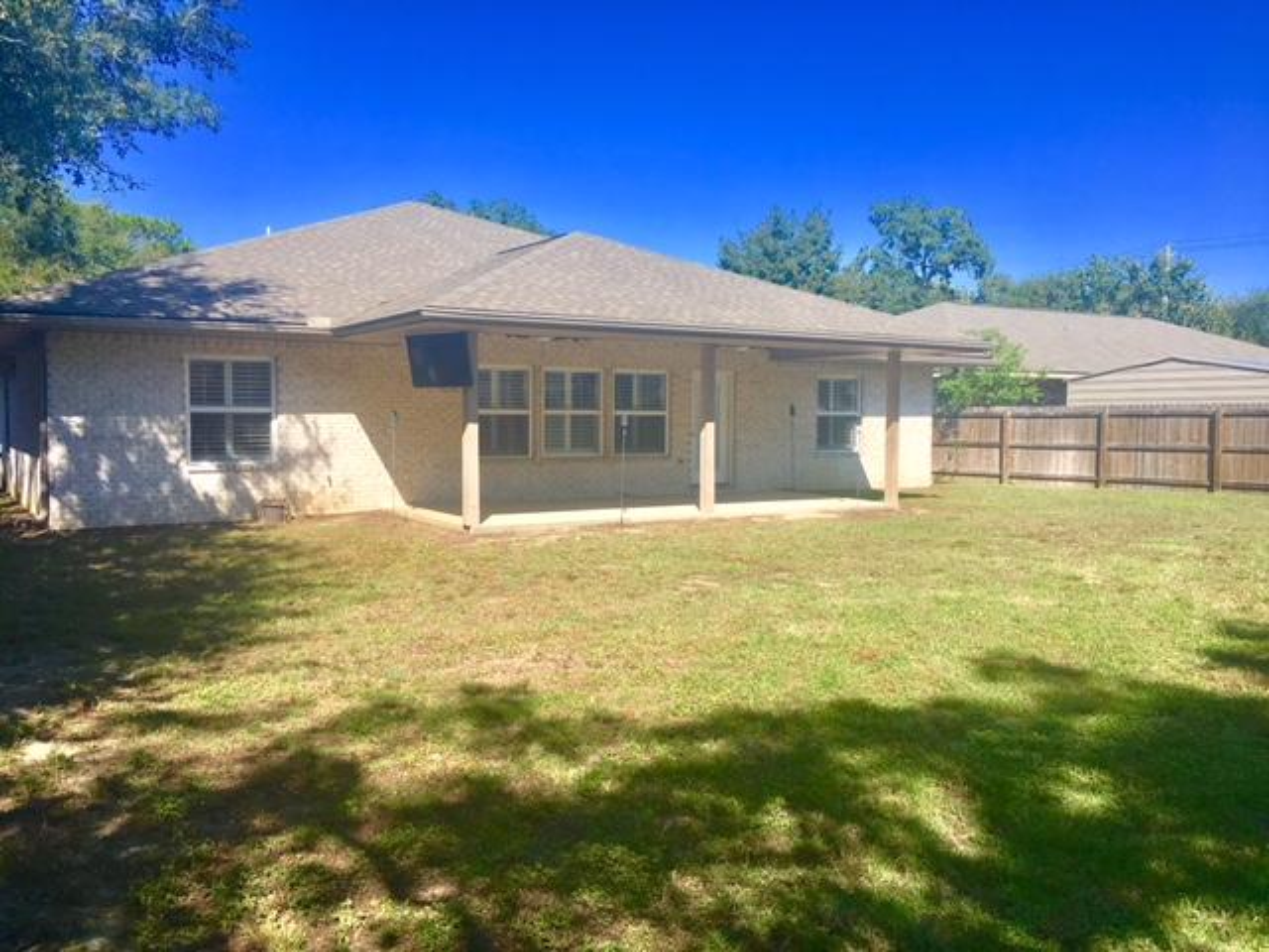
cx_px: 634
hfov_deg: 61.7
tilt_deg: -0.9
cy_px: 476
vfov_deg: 48.2
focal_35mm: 29
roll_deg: -0.4
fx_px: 1063
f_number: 2.2
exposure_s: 1/1221
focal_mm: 4.15
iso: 25
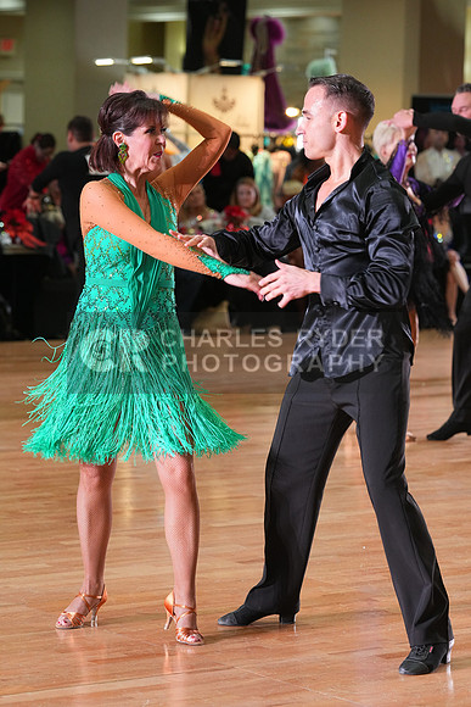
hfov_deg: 10.7
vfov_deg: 16.0
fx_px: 2510
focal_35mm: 128
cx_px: 236
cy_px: 354
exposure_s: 1/200
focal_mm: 128
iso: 2500
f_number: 5
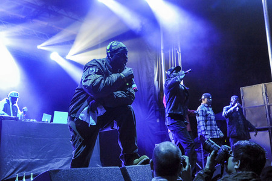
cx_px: 136
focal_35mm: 35
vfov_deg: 37.9
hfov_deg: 54.4
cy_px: 90
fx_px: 264
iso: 5000
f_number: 2.8
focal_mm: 35
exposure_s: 1/250
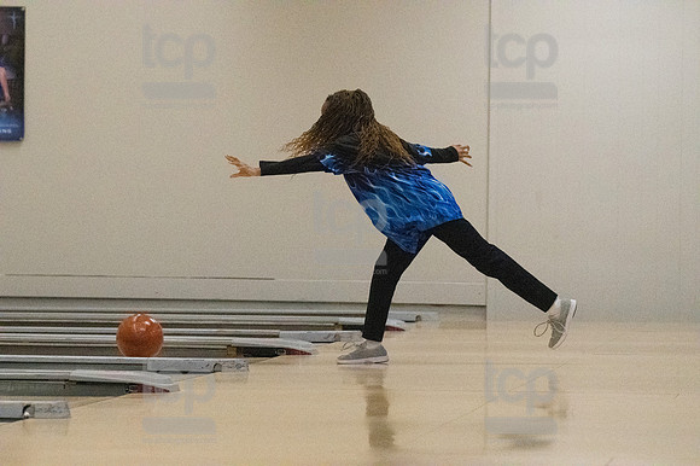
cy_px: 233
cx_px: 350
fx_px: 3381
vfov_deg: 7.9
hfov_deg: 11.8
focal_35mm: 174
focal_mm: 116
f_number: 4
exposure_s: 1/1250
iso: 10000
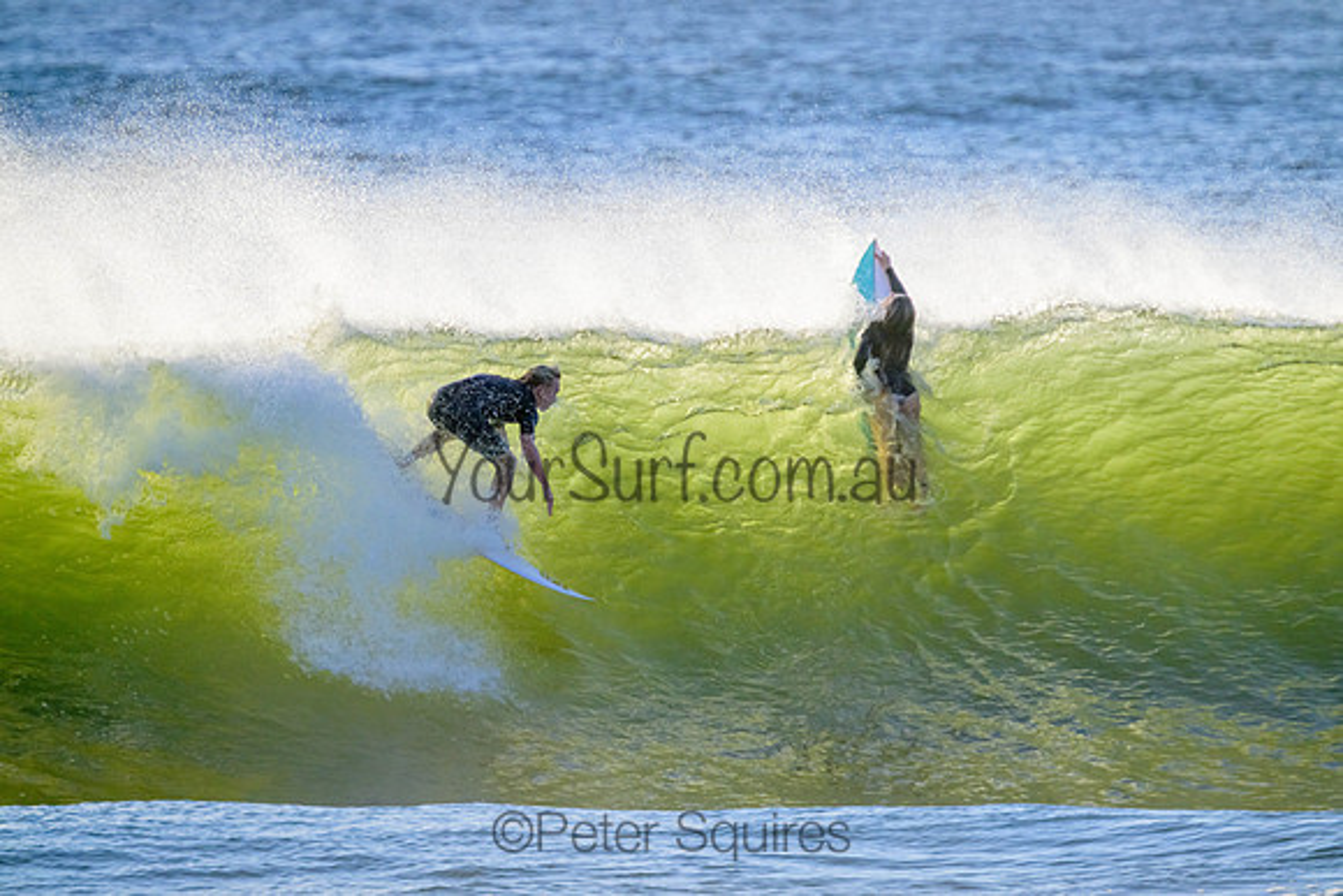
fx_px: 29850
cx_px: 672
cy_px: 448
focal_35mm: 800
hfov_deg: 2.6
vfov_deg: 1.7
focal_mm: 800
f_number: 11
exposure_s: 1/2000
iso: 1600
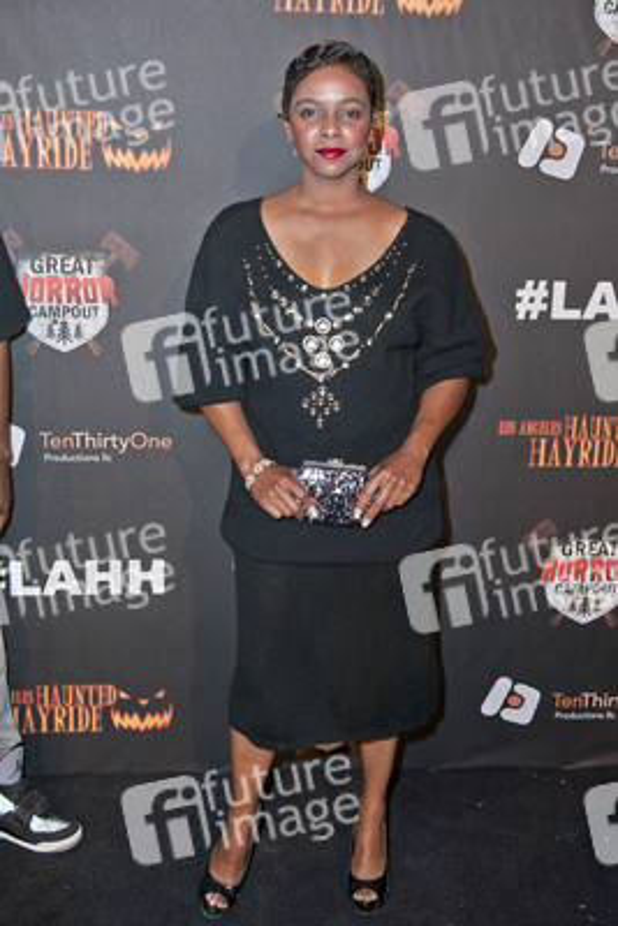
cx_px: 309
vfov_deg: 48.4
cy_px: 463
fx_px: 1029
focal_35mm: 40
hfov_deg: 33.4
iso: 400
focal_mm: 40
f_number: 4
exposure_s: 1/320
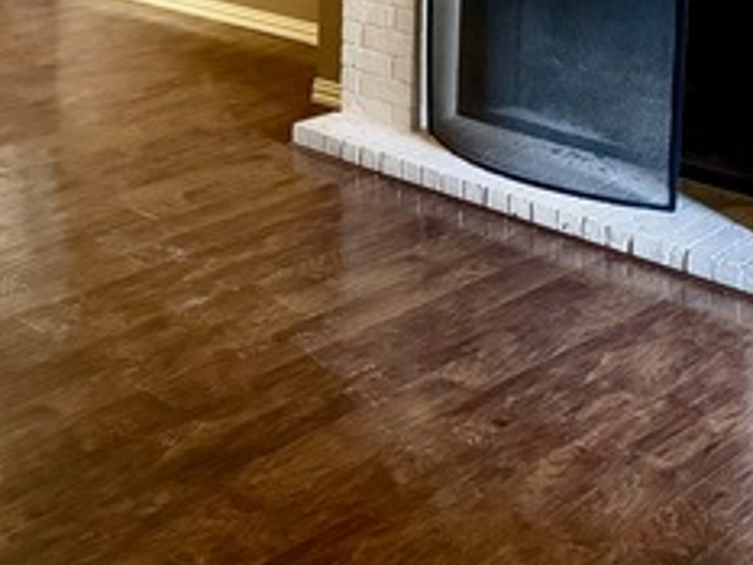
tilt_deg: -8.4
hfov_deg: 29.0
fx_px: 1436
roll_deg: -0.2
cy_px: -87
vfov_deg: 21.0
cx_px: 210
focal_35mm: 66
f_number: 1.78
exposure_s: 1/60
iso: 640
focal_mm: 6.76
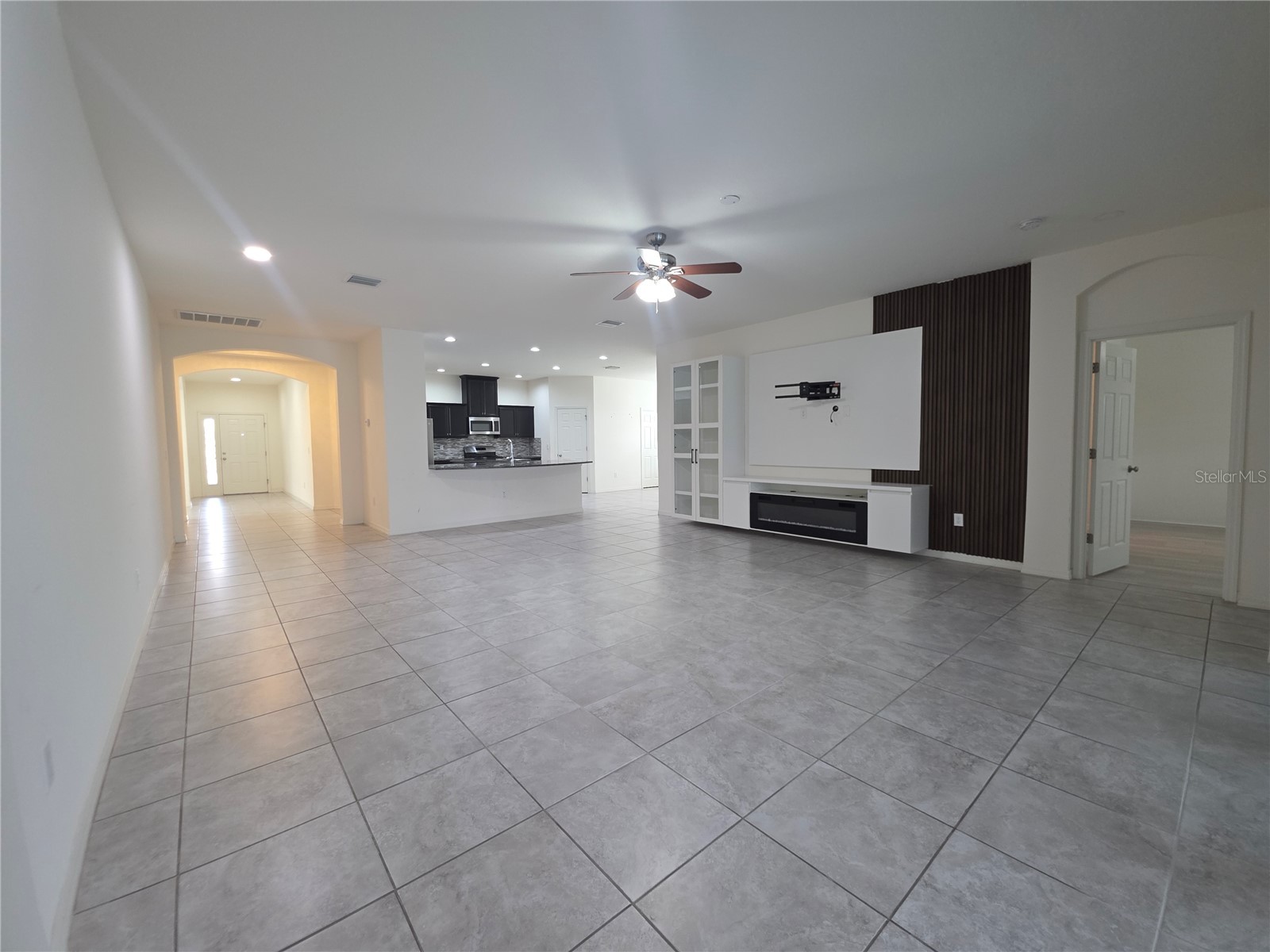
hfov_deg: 106.2
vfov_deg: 89.9
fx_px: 477
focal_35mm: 13
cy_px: 476
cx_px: 635
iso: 200
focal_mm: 2.2
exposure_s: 1/60
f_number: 1.9
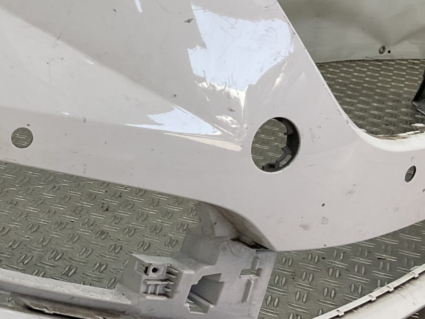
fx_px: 872
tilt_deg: -18.2
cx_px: 40
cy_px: 139
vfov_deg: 20.7
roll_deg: -8.3
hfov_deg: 26.5
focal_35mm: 71
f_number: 1.8
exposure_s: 1/182
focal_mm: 3
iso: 16
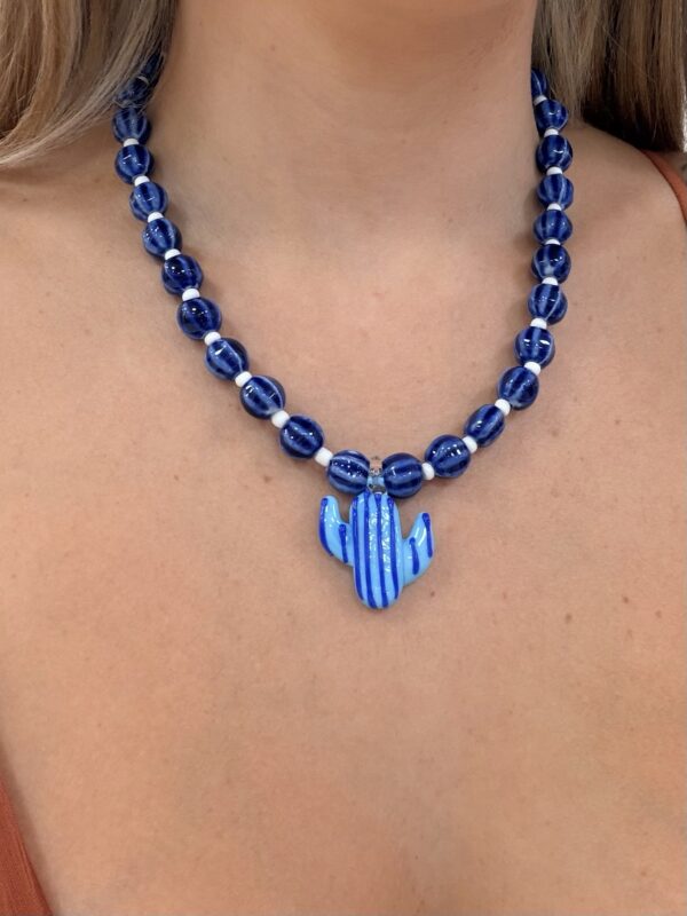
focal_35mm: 30
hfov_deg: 46.8
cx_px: 344
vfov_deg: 60.0
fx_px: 794
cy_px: 458
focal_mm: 2.71
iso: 80
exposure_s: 1/50
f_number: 1.9
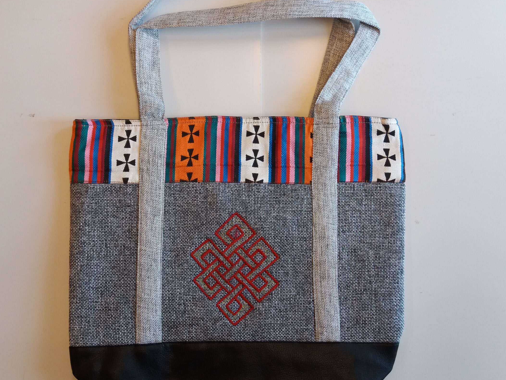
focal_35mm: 34
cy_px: 182
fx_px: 497
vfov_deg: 41.8
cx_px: 215
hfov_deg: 53.7
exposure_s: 1/100
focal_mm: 3.7
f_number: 1.9
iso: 100
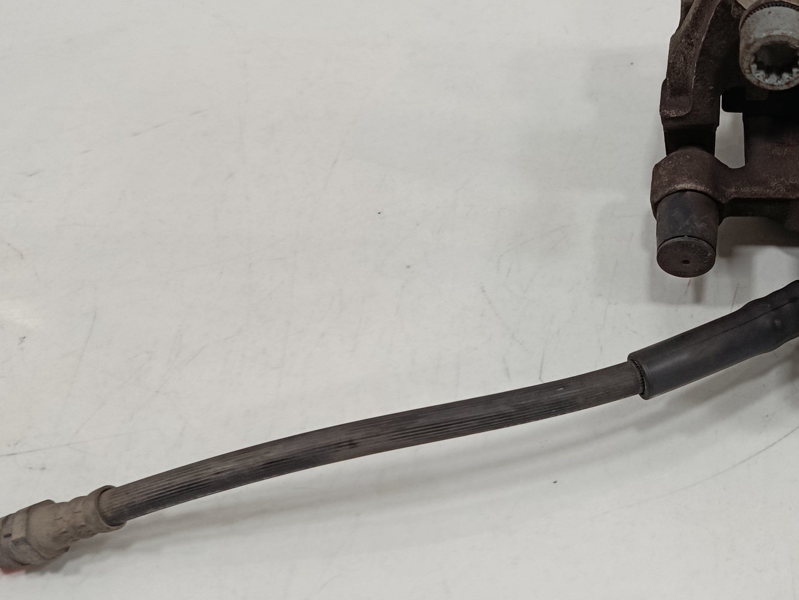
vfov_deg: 32.1
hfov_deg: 39.5
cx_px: 692
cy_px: 243
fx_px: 1039
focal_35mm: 45
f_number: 1.7
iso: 937
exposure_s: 1/100
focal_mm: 5.24
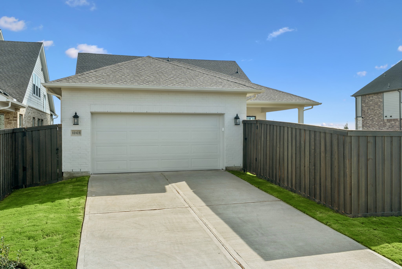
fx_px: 346
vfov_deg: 42.4
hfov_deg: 60.3
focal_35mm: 31
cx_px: 201
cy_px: 134
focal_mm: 31
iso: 160
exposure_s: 1/160
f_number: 9
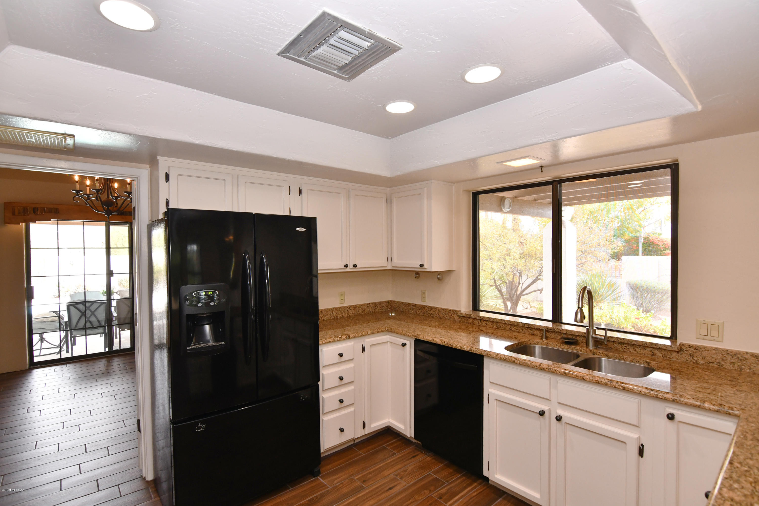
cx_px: 380
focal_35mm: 16
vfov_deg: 73.7
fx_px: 337
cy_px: 253
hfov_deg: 96.7
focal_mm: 11
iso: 800
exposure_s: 1/160
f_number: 7.1
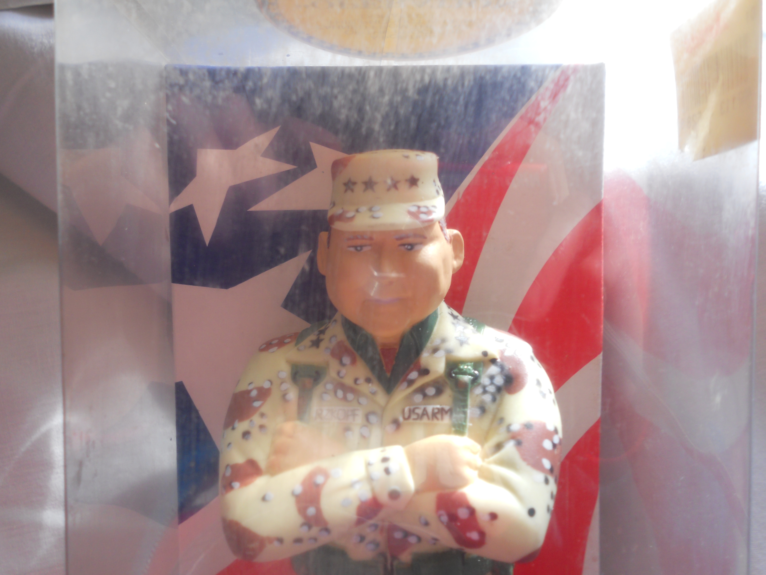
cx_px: 383
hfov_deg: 56.8
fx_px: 708
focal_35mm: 32
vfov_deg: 44.2
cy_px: 288
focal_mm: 5.8
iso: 80
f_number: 3.5
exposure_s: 1/40
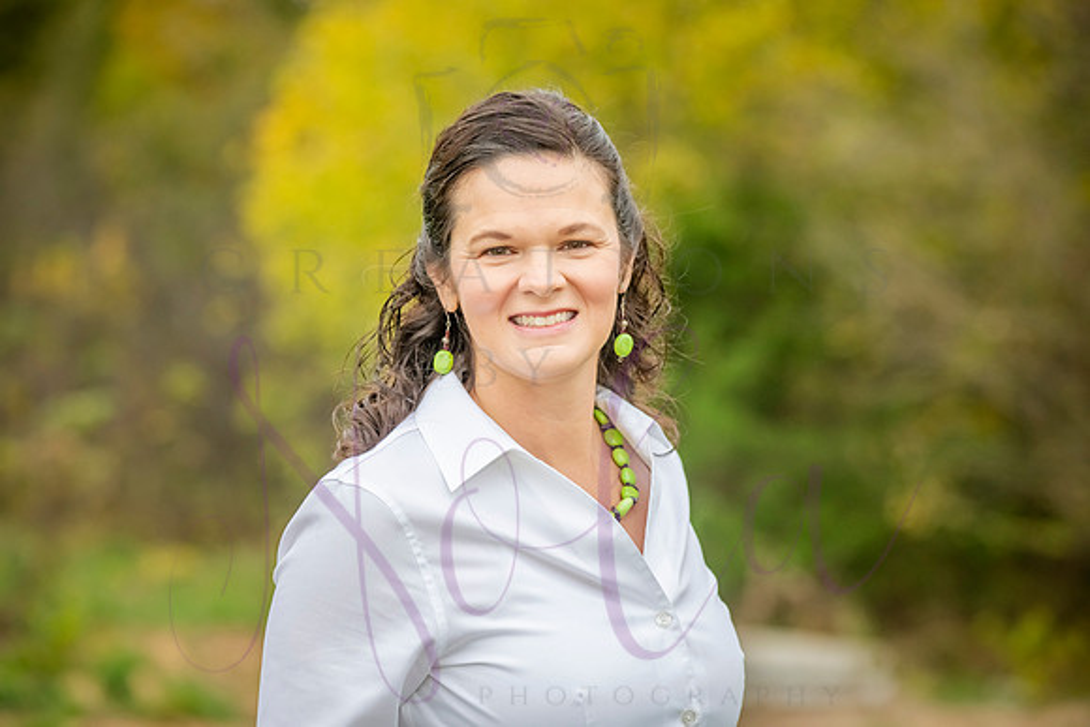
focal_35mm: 112
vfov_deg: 12.2
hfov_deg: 18.3
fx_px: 3392
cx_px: 545
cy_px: 364
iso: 1000
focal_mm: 112
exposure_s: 1/800
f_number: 4.5
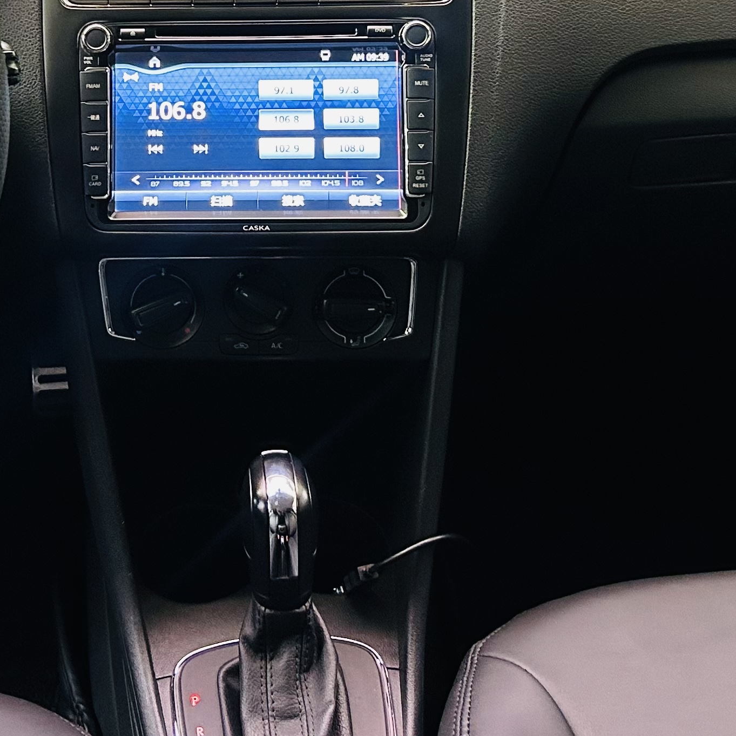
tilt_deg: -25.1
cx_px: 194
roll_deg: +1.0
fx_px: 1636
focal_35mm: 68
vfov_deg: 24.4
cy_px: 26
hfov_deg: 25.1
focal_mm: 5.7
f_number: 1.5
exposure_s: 1/60
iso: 320
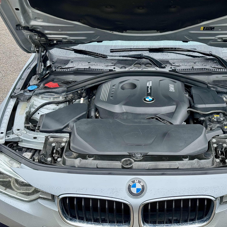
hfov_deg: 29.9
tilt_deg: -22.3
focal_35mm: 57
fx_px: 423
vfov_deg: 30.0
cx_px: 143
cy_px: 113
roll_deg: -2.9
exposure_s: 1/995
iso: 64
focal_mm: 6.76
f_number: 1.78
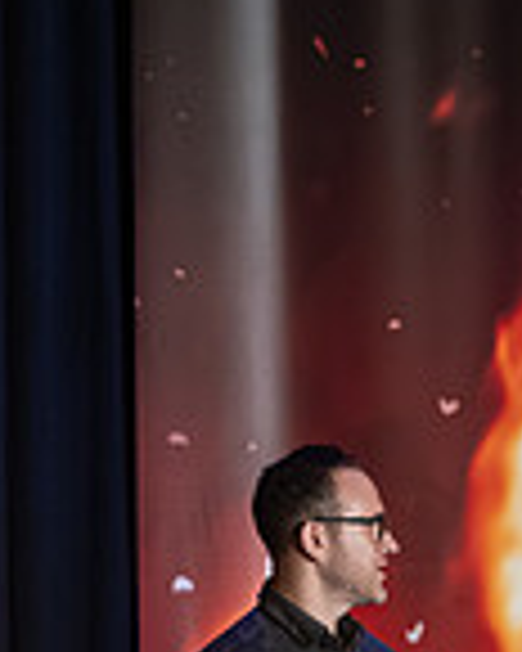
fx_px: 14503
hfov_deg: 2.1
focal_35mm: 751
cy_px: 807
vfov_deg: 2.6
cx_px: 284
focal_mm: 200
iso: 2500
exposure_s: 1/200
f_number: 2.8
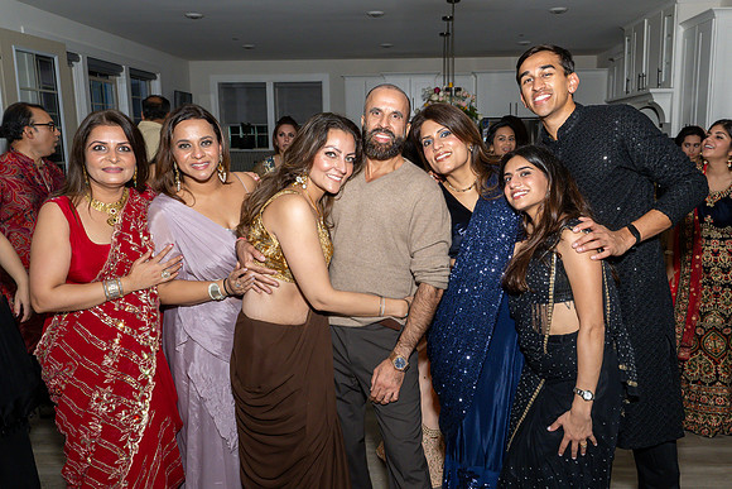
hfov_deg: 63.9
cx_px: 411
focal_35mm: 29
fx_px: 585
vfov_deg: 45.3
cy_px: 240
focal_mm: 17
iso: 640
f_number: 8
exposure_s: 1/250
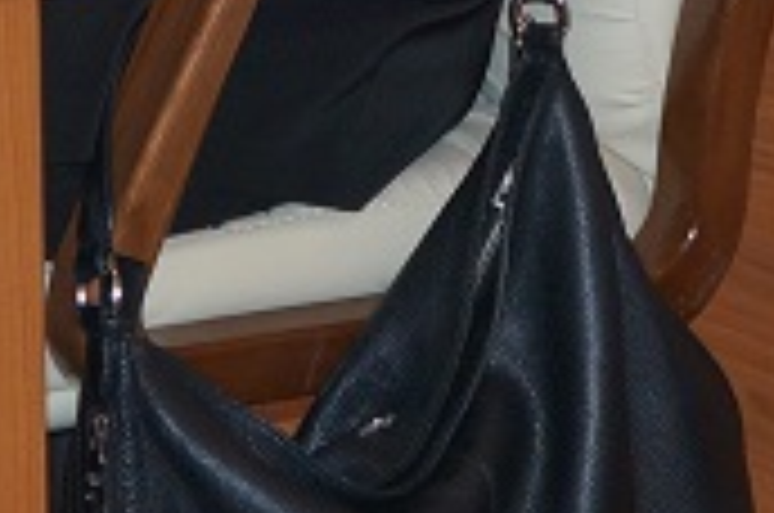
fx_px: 6717
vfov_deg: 4.2
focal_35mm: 313
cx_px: 454
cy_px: -896
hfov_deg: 6.6
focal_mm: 35
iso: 500
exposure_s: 1/160
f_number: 4.5
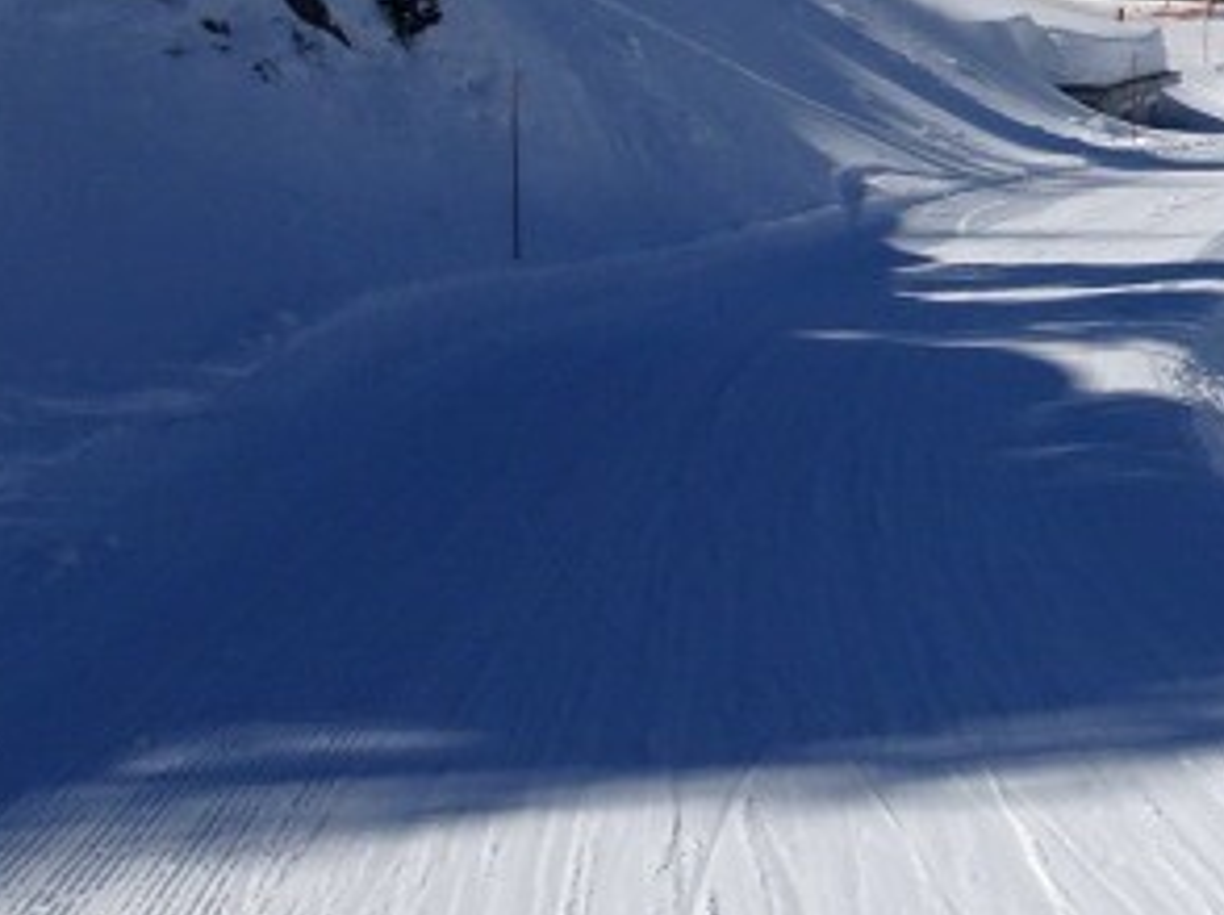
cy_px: 192
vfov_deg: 17.4
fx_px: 2967
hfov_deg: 19.4
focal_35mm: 84
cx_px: 1976
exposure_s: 1/2000
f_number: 4
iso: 80
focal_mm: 4.1
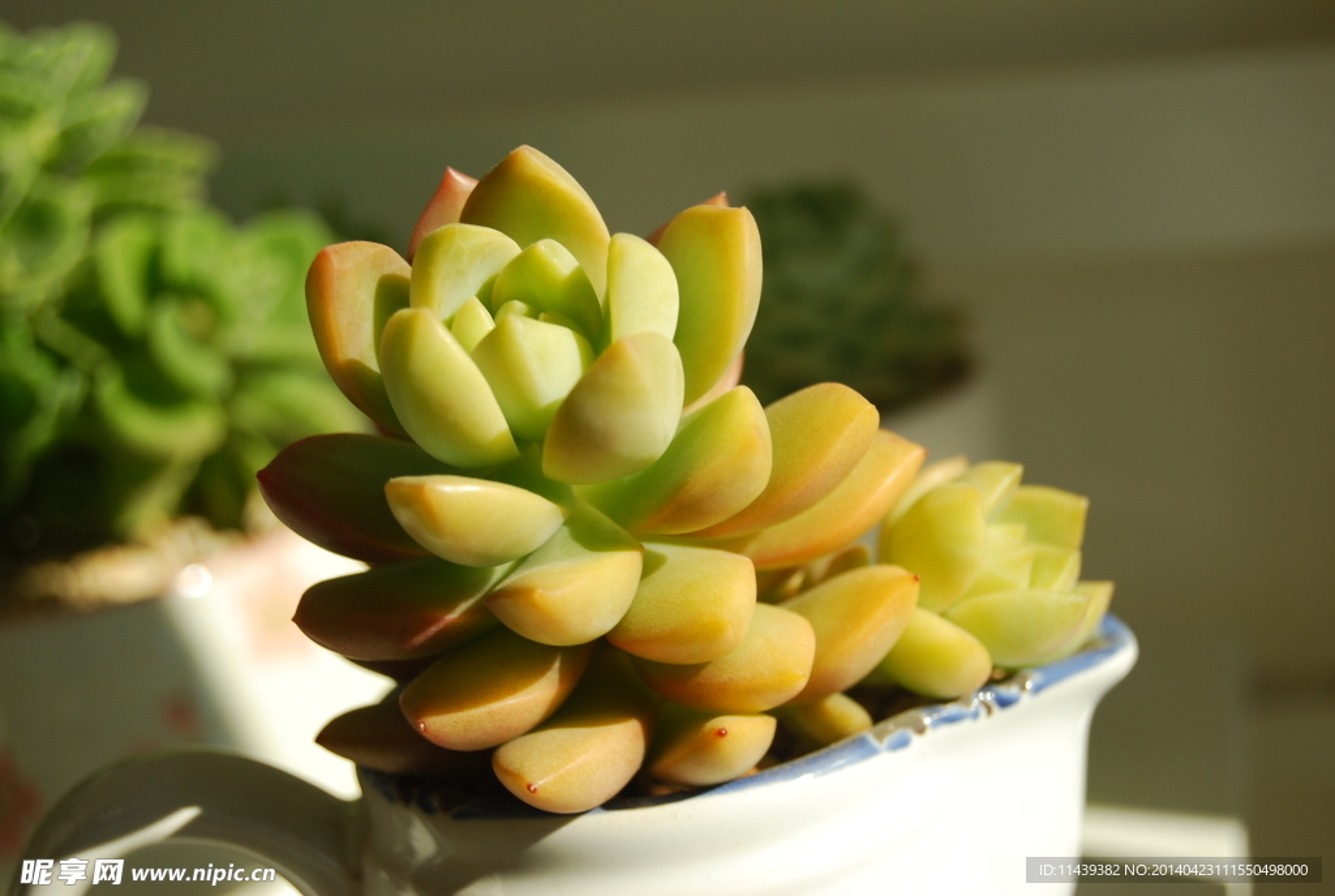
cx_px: 668
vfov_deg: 23.9
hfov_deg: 35.0
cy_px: 448
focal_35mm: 57
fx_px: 2118
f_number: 5
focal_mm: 38
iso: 100
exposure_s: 1/400
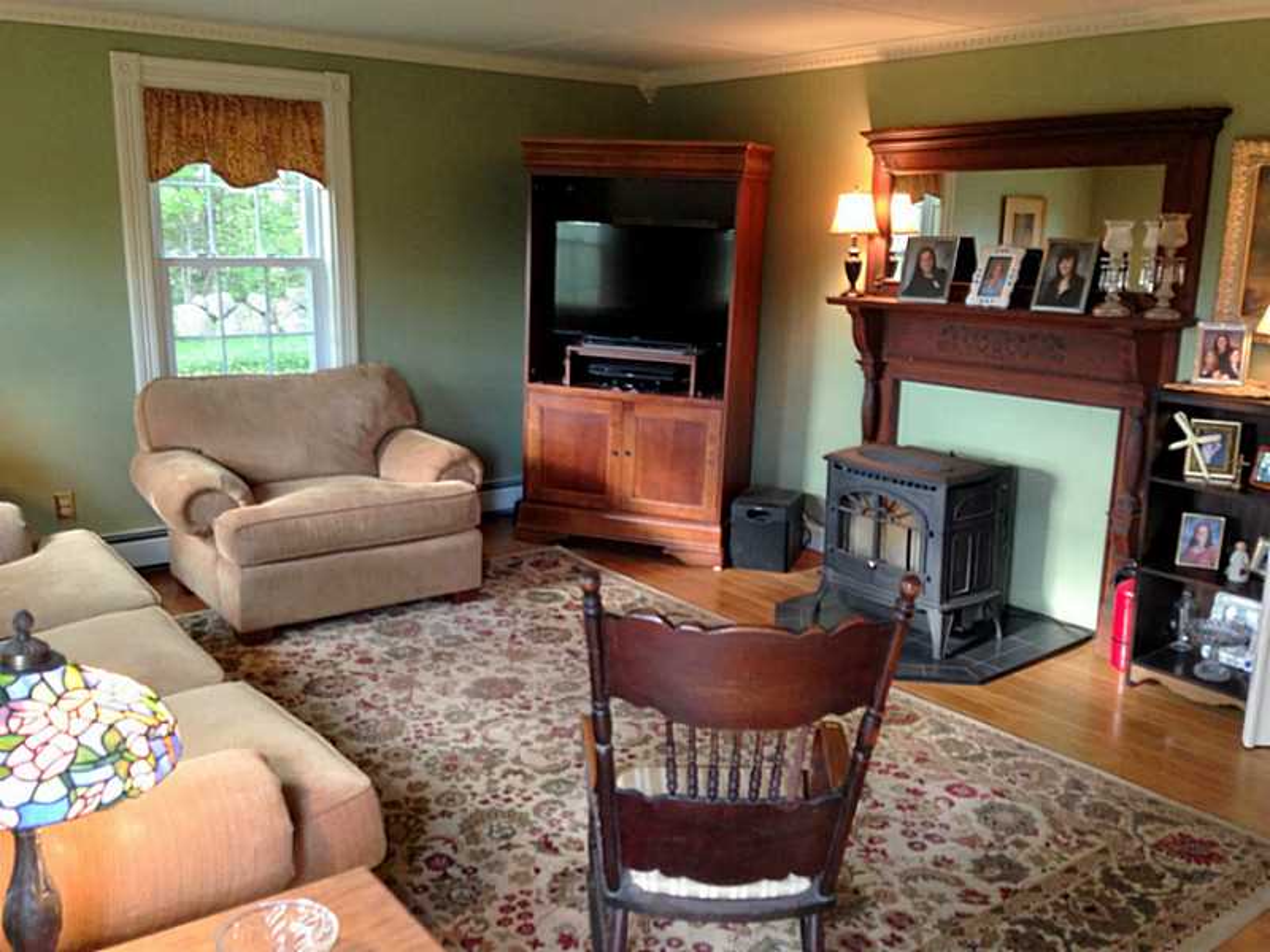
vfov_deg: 42.9
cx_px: 635
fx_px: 1211
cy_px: 476
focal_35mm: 33
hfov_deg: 55.4
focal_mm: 4.12
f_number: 2.4
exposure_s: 1/20
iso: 160
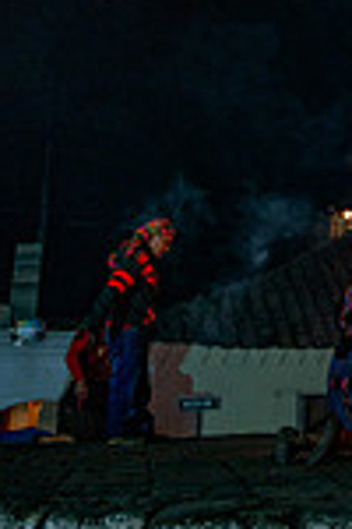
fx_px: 1188
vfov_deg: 24.3
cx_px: 514
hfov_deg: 15.6
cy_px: 39
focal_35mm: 81
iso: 1250
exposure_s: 1/100
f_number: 2.8
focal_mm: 27
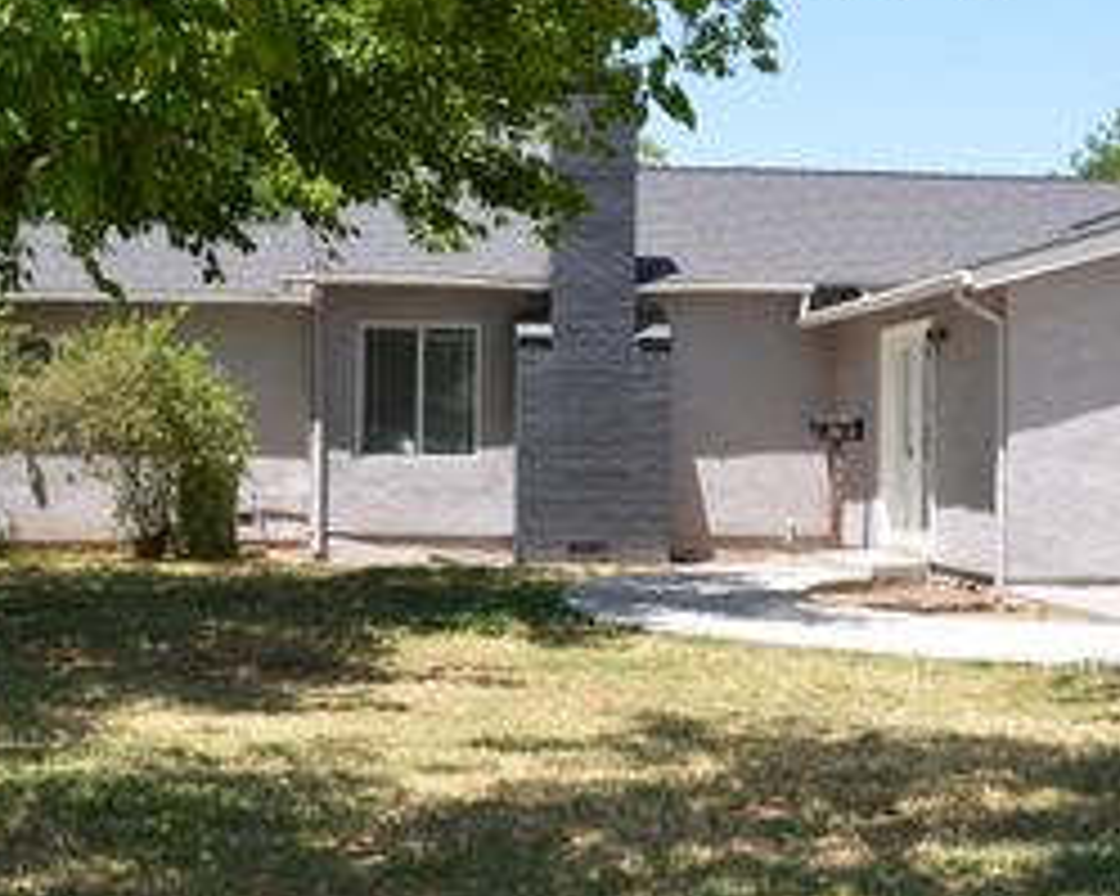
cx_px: 702
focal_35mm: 62
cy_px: 313
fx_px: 2054
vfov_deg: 24.5
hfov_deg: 30.4
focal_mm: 22
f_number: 6.3
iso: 100
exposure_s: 1/250
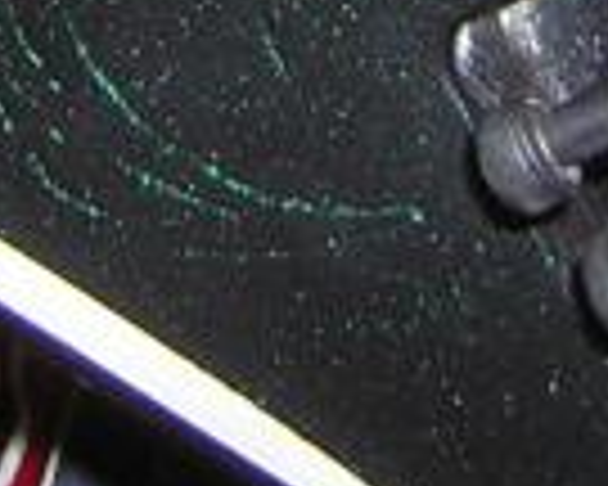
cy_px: -446
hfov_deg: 9.2
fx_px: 3761
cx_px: 396
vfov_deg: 7.2
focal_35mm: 209
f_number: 2.6
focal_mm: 4.7
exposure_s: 1/60.1
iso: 50
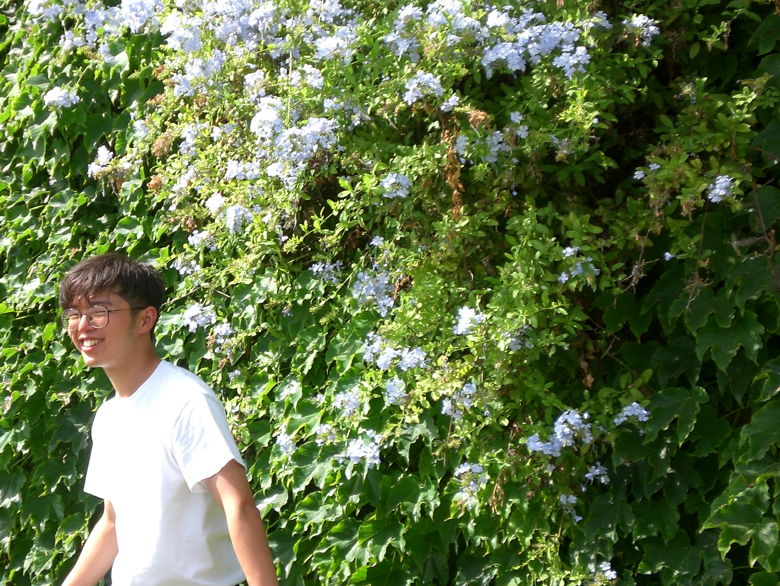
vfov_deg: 16.8
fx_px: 1983
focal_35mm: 88
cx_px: 262
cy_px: 278
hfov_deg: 22.2
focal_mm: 10.4
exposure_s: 1/160
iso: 50
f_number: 4
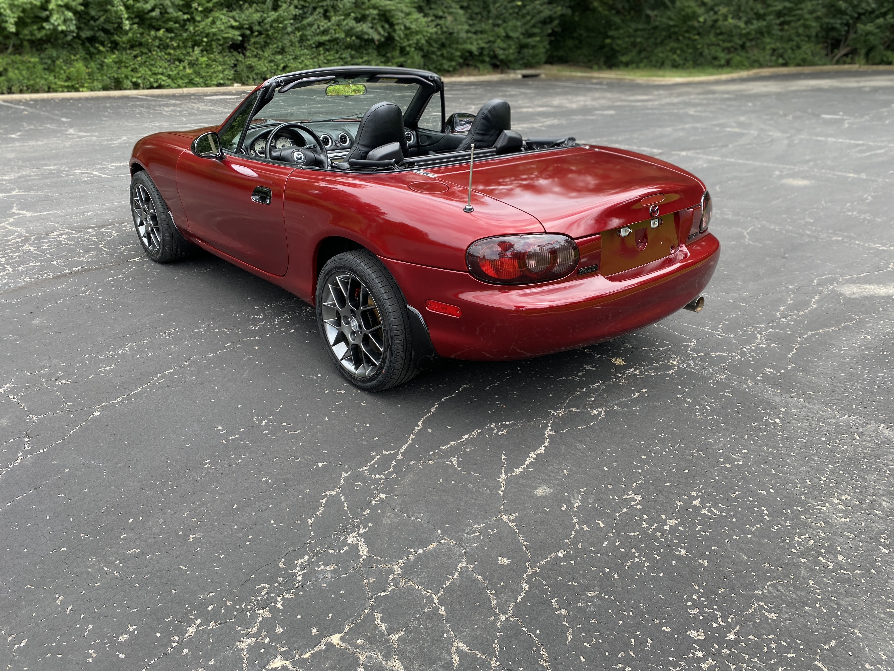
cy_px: 336
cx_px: 447
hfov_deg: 67.3
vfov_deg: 53.1
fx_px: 671
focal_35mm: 26
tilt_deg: -26.1
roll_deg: +0.1
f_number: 1.8
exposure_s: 1/495
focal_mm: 4.25
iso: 32
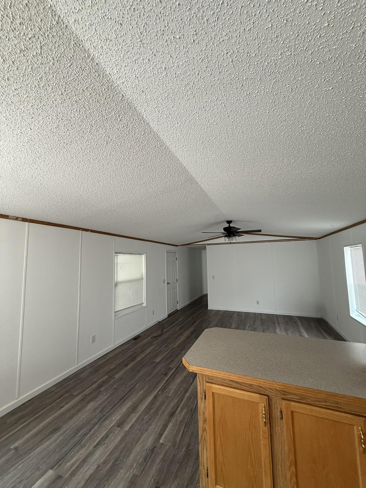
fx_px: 197
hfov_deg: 85.7
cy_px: 244
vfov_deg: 102.1
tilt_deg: +5.9
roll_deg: +0.9
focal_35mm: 14
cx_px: 183
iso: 200
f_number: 2.2
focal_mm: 2.22
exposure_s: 1/60
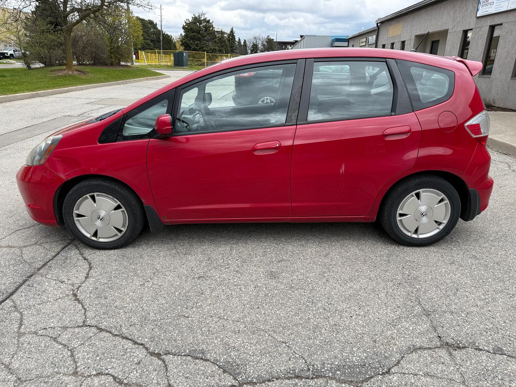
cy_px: 194
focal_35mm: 24
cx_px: 258
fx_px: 358
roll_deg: -1.9
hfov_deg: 71.6
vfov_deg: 56.8
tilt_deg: -18.9
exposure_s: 1/1855
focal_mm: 6.76
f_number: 1.78
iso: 80
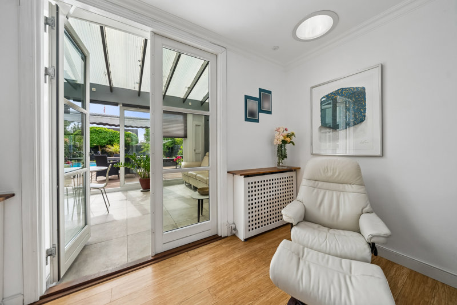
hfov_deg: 112.6
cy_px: 152
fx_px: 152
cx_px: 228
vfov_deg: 90.0
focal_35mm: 12
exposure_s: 1/1000
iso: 2000
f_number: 5.6
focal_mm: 12
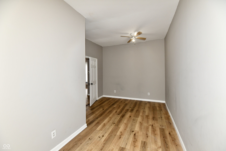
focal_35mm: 14
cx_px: 113
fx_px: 88
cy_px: 76
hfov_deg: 104.3
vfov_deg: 81.2
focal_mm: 14
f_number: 6.3
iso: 640
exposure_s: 1/60
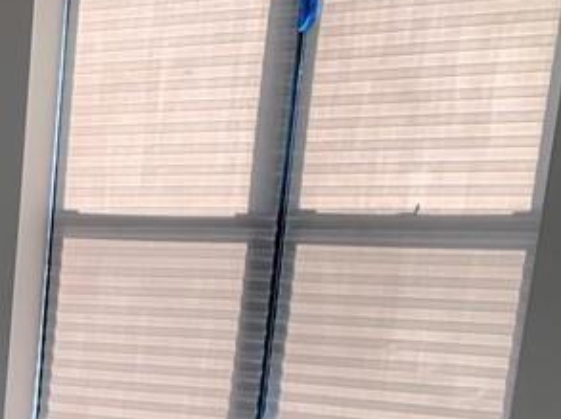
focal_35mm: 91
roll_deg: +0.3
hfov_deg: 19.2
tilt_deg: -17.0
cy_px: 647
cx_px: -245
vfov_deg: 14.9
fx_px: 1473
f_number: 1.8
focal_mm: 4.25
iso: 100
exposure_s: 1/120
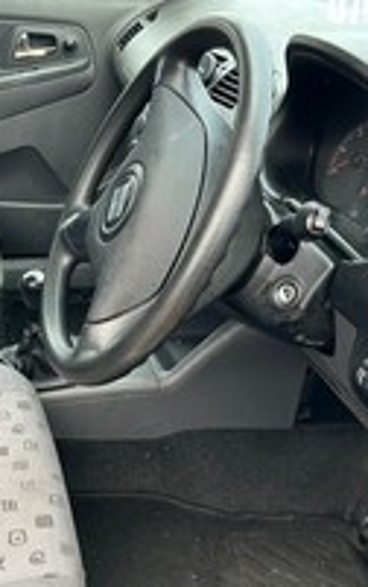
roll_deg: +0.6
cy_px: 336
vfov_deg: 41.7
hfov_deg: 25.9
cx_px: 26
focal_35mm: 48
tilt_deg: -26.6
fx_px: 769
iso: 100
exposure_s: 1/121
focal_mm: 5.7
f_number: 1.5
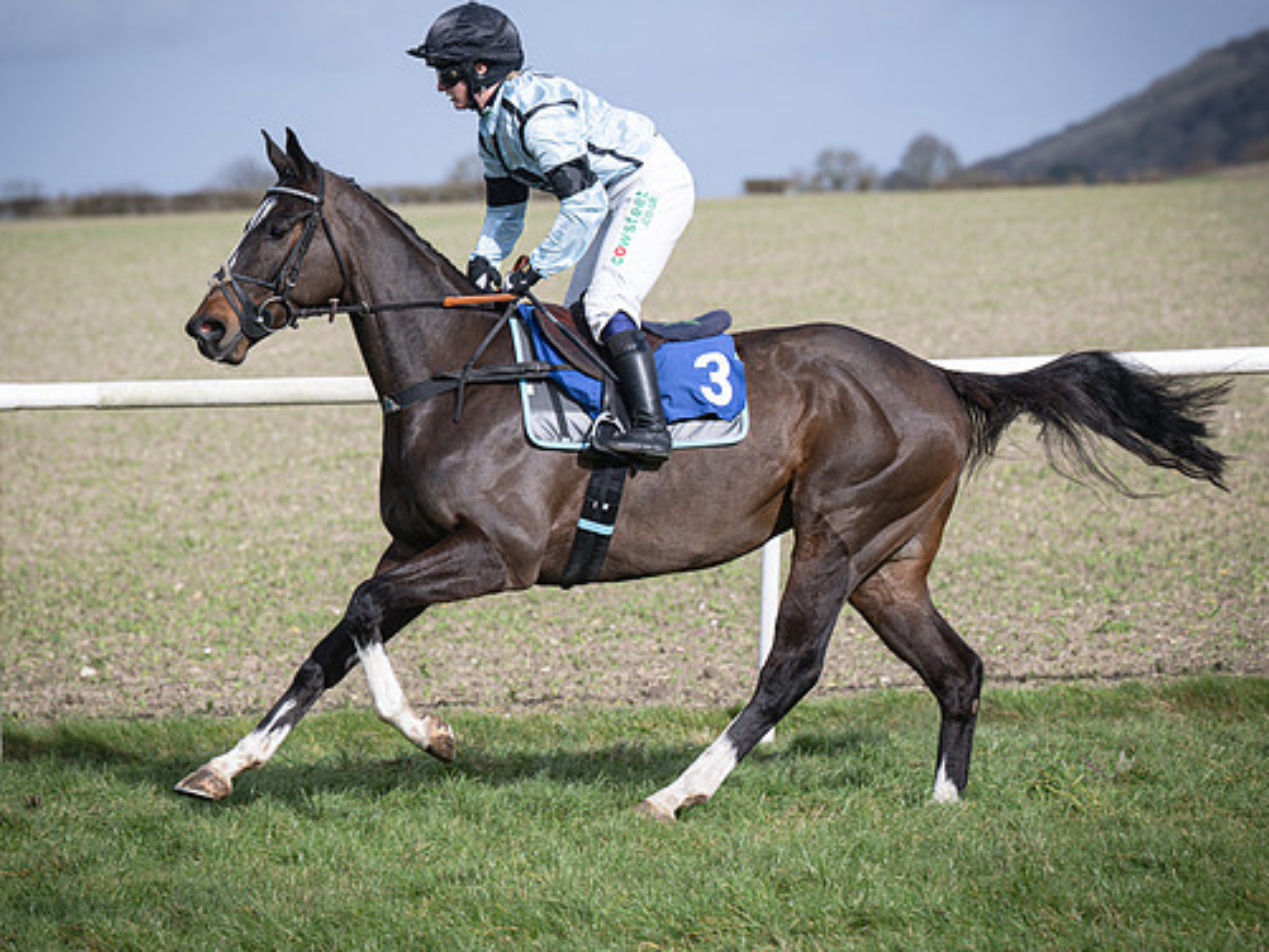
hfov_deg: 10.2
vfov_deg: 7.7
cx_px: 577
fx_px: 7114
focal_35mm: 194
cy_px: 549
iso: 200
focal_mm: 120
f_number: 4
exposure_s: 1/2000
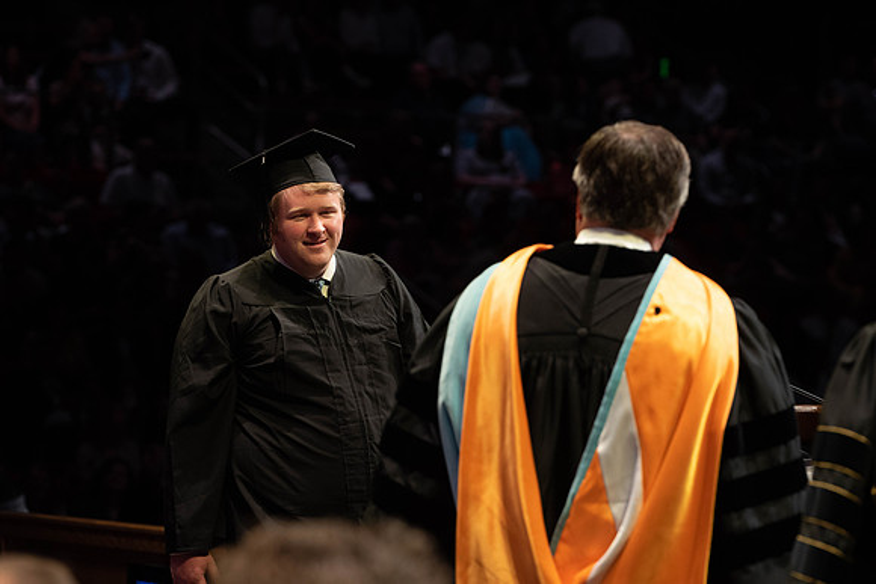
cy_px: 279
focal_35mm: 146
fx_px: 3555
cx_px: 419
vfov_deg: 9.4
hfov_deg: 14.0
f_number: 4.5
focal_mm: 140
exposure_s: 1/320
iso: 1600
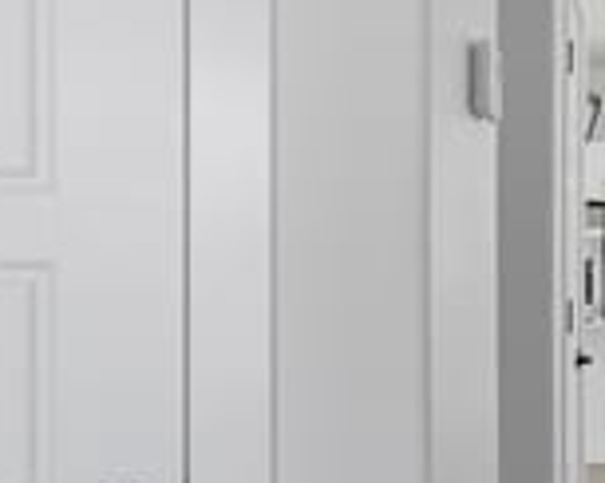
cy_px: 283
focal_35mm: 62
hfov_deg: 21.1
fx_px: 1109
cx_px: 1080
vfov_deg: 24.5
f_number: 4
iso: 250
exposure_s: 1/60
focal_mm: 12
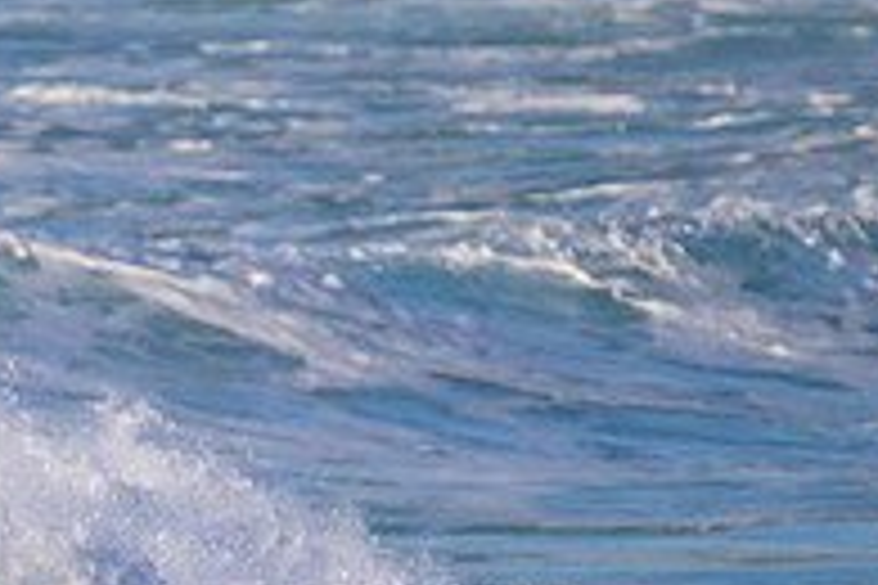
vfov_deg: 0.5
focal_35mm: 2668
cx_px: -435
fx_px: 65064
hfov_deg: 0.8
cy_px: 721
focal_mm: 800
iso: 1100
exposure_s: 1/2000
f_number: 11
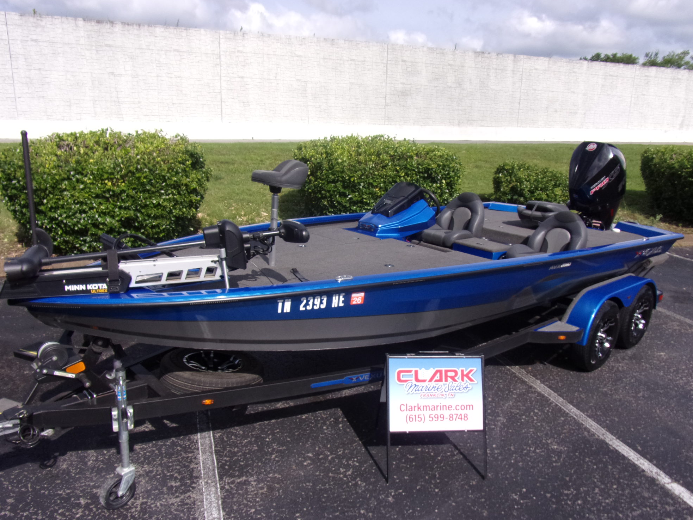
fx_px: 501
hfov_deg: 69.4
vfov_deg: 54.9
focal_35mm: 25
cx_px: 349
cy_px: 269
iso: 80
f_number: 3.3
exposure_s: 1/1200
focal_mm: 4.3
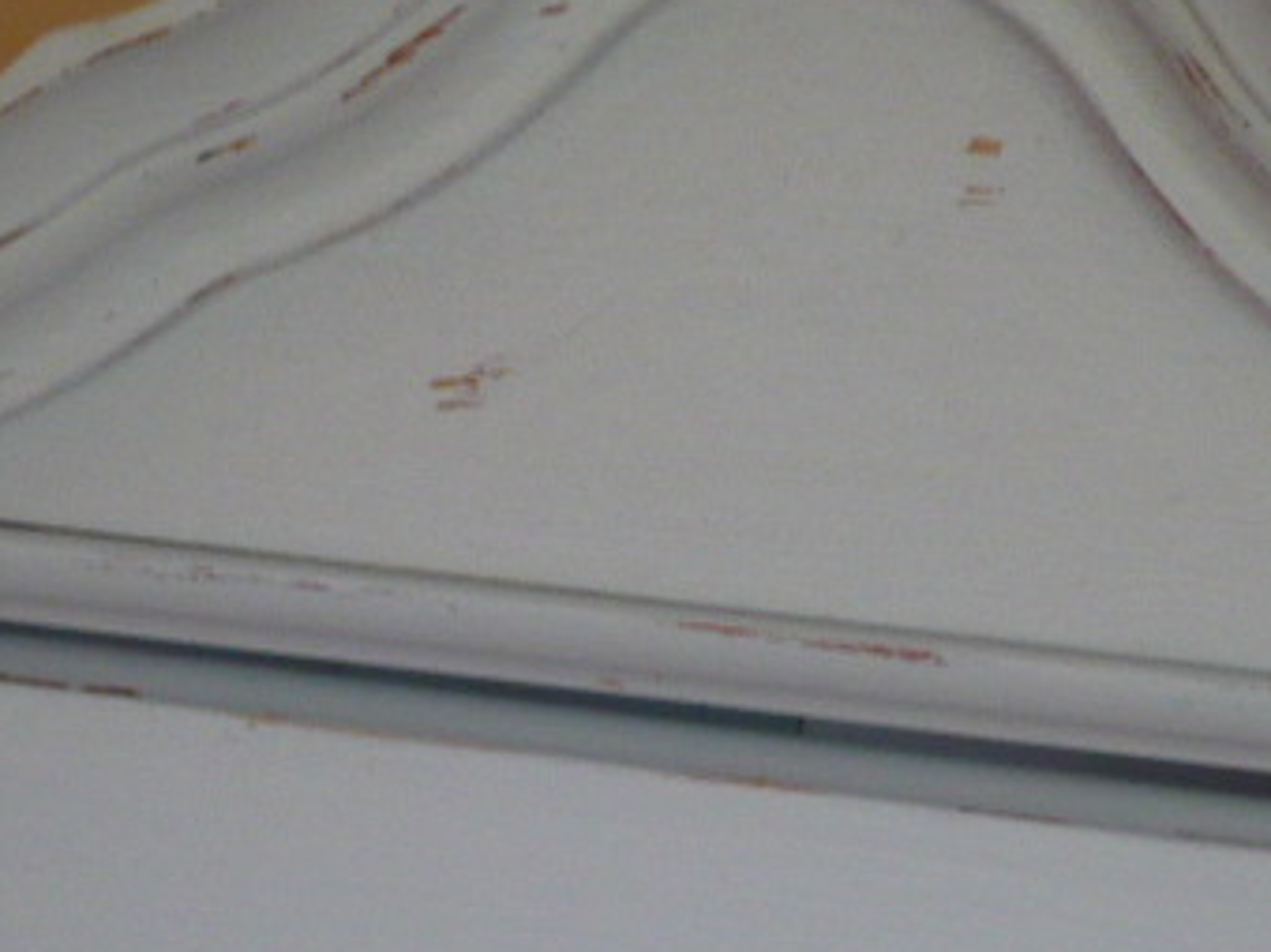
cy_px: 487
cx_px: 589
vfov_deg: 6.3
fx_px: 8589
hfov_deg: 8.5
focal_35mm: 234
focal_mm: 13
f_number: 5
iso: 200
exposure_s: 1/8
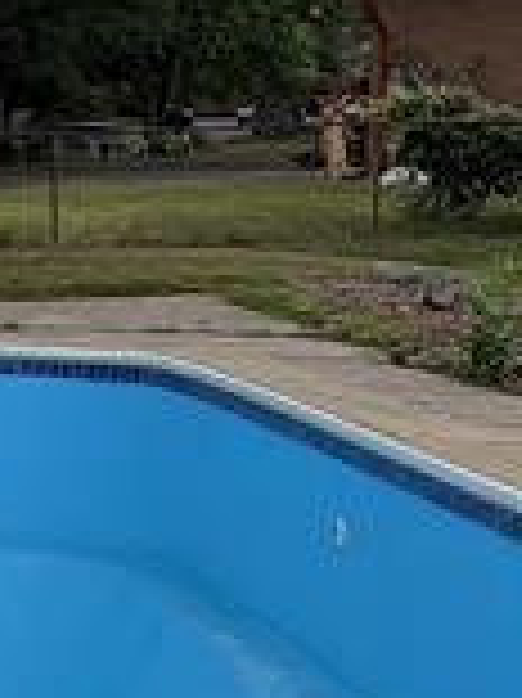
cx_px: -414
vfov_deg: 15.1
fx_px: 2597
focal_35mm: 129
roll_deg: +0.8
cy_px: 675
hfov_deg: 10.8
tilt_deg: -12.1
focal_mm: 5.96
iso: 50
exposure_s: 1/1901
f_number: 1.6
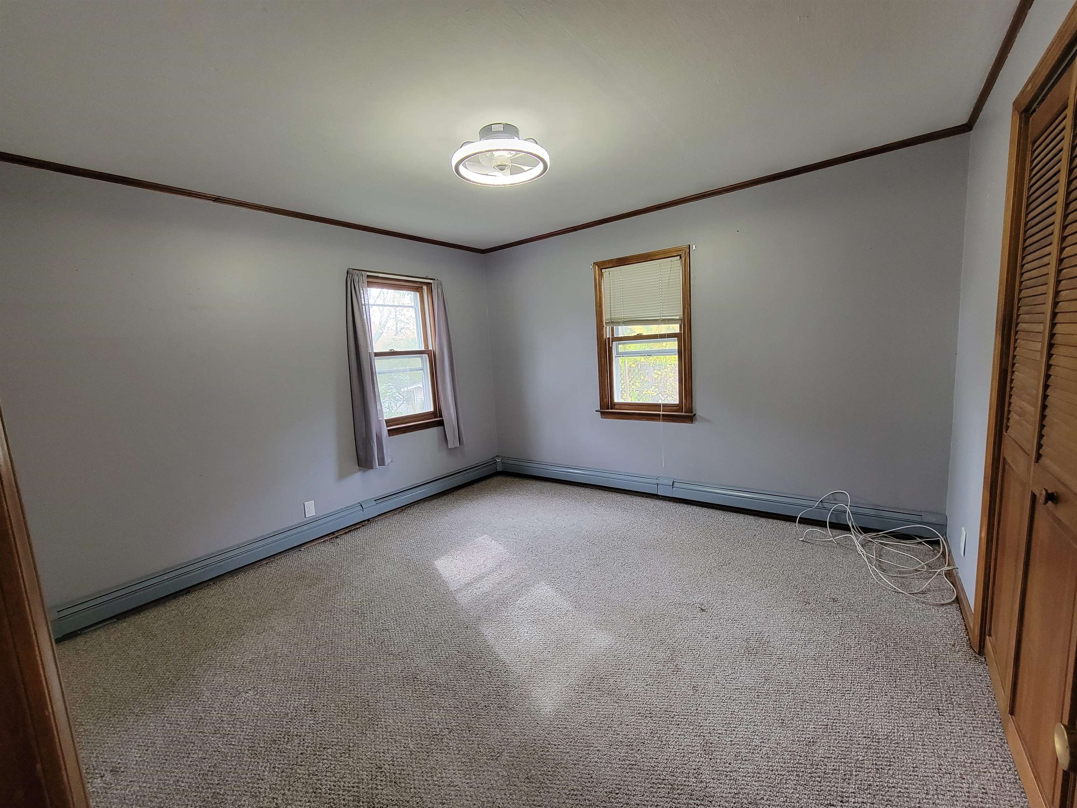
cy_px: 404
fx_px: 404
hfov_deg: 106.2
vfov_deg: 89.9
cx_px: 538
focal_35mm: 13
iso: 250
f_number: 2.2
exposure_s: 1/60
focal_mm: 2.2
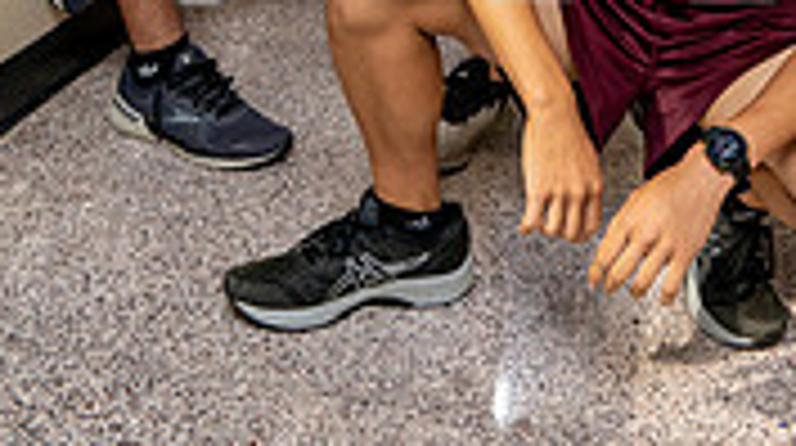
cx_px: 648
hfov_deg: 31.9
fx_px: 1349
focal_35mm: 64
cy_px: -451
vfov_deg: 15.1
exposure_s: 1/250
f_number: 6.3
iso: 400
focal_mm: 24
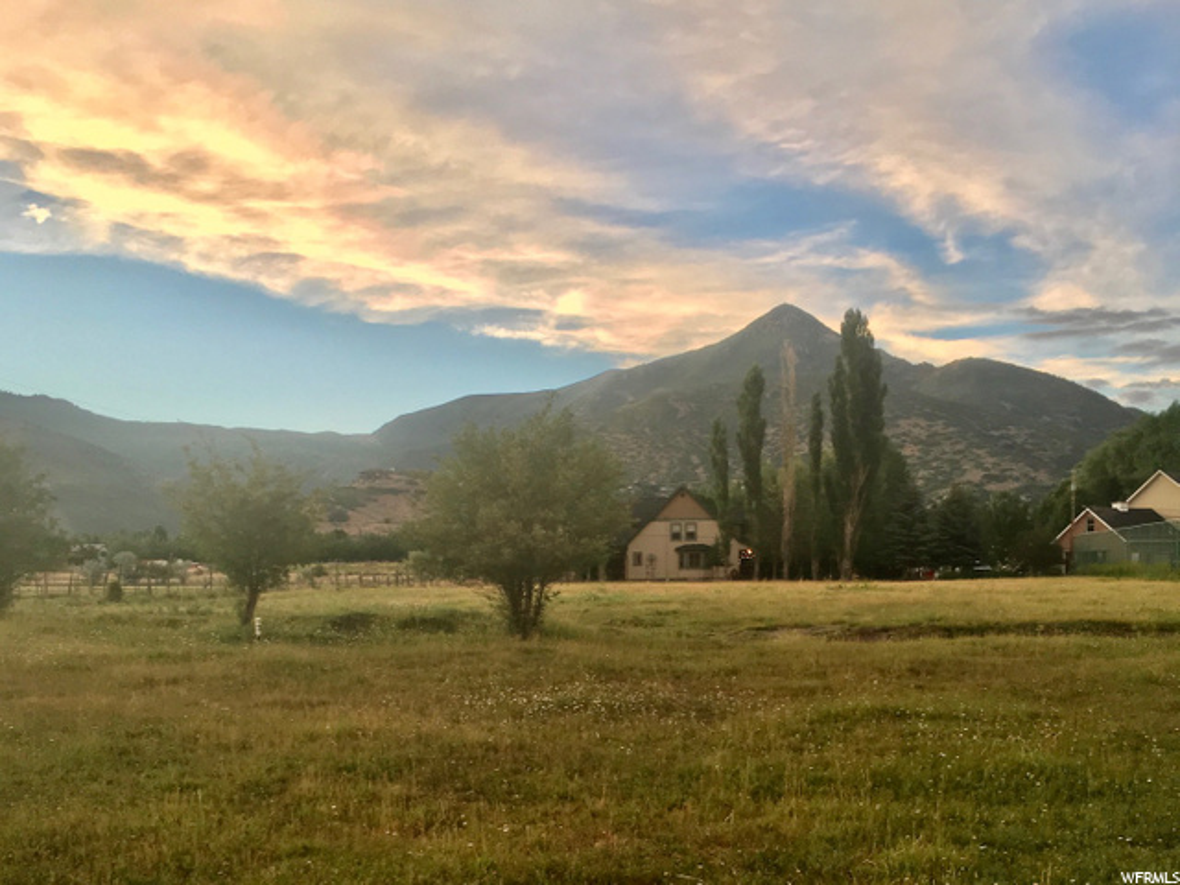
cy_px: 442
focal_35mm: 29
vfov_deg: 48.2
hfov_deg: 61.7
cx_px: 590
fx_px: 989
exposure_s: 1/120
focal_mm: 4.15
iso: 32
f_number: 2.2
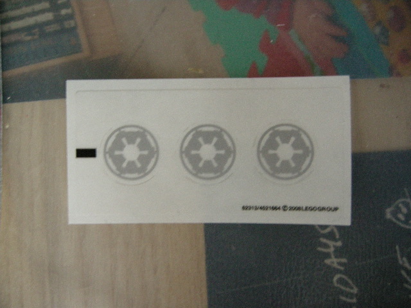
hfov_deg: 51.4
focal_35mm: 36
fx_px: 427
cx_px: 206
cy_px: 154
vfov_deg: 39.7
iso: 400
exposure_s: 1/10.4
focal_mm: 7.5
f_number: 2.7
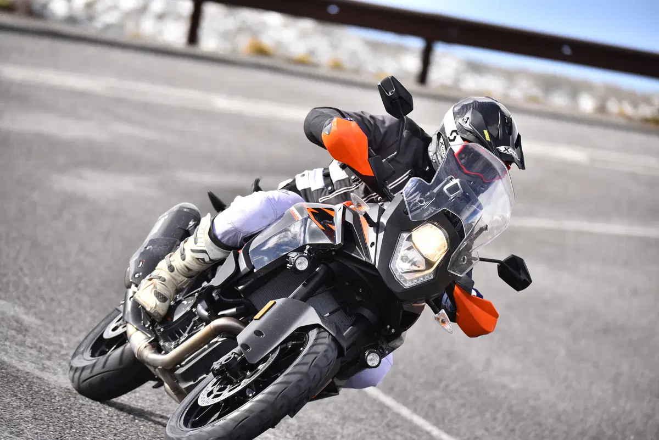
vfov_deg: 4.3
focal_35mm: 320
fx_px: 5860
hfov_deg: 6.4
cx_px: 330
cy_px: 220
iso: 400
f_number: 6
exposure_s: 1/1250
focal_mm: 320
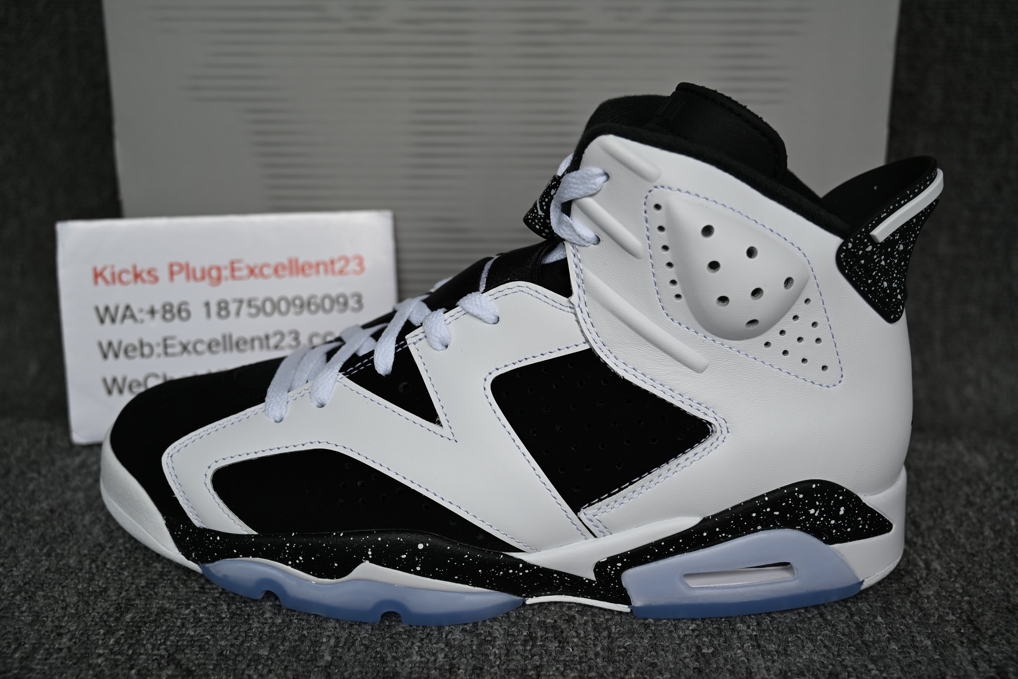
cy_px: 340
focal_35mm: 36
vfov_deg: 36.9
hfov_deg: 53.1
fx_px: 1018
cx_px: 509
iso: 100
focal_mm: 36
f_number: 5
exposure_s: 1/100
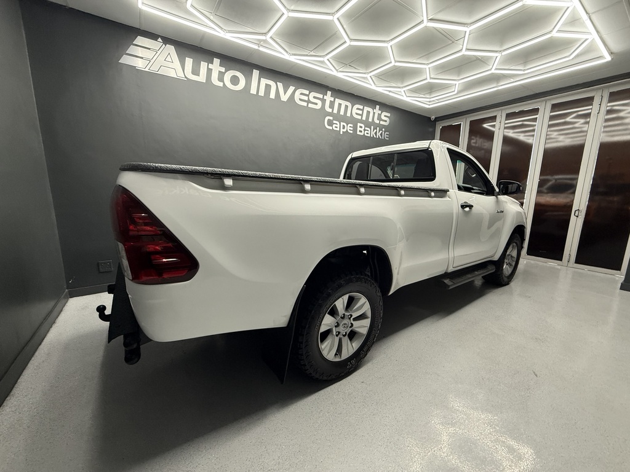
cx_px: 315
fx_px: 255
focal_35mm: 14
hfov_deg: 102.1
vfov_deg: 85.7
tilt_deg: -8.9
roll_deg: +0.0
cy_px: 236
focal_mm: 2.22
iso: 250
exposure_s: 1/100
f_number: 2.2
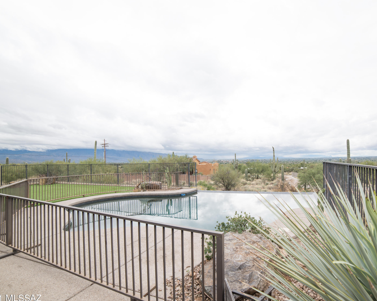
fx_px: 190
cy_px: 150
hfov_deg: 88.9
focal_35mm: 17
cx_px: 219
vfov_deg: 77.0
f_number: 8
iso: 160
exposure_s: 1/200
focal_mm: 14
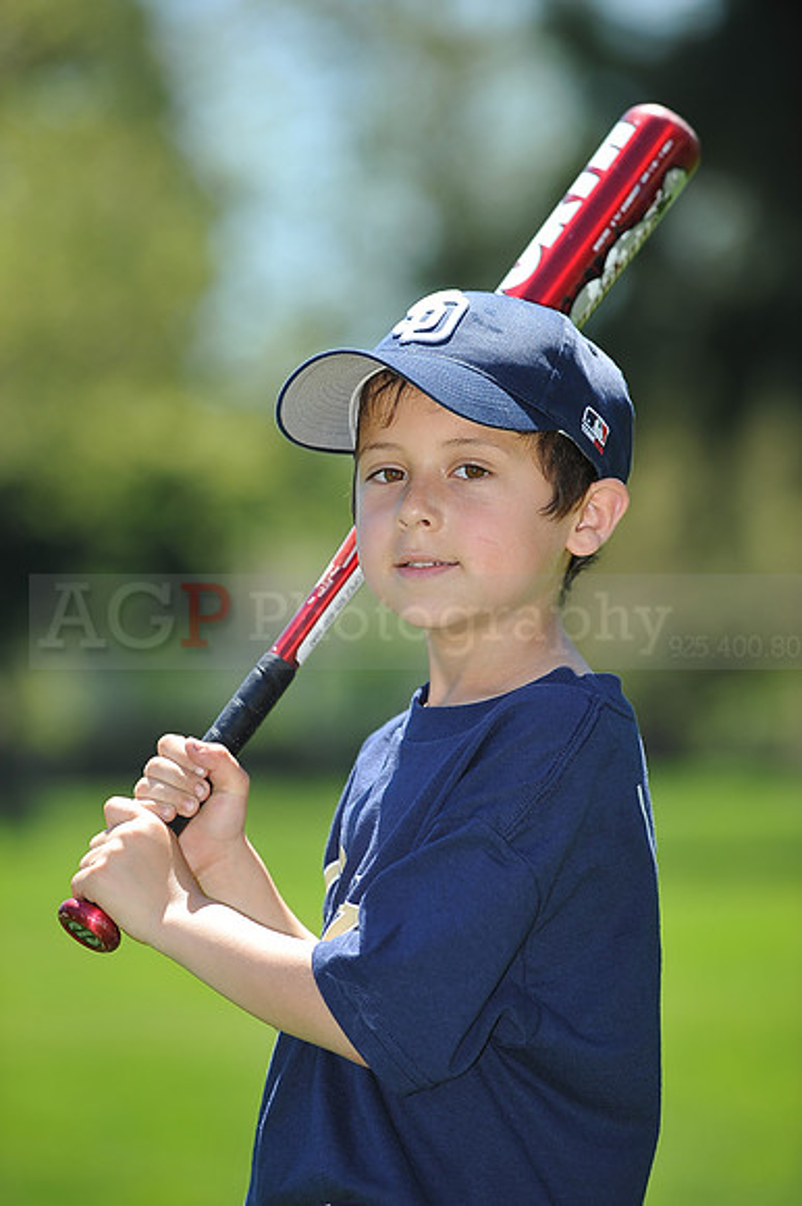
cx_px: 401
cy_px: 603
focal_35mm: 200
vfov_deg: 10.3
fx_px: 6691
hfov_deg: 6.9
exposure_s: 1/640
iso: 200
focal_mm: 200
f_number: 4.5
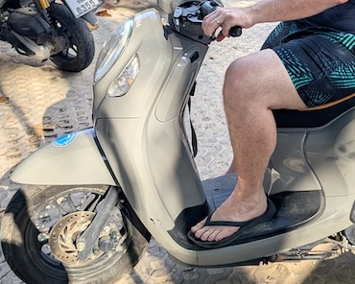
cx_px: 234
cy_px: 30
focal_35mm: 57
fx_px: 599
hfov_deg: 32.8
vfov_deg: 25.8
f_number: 1.85
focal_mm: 6.81
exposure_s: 1/615
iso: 43
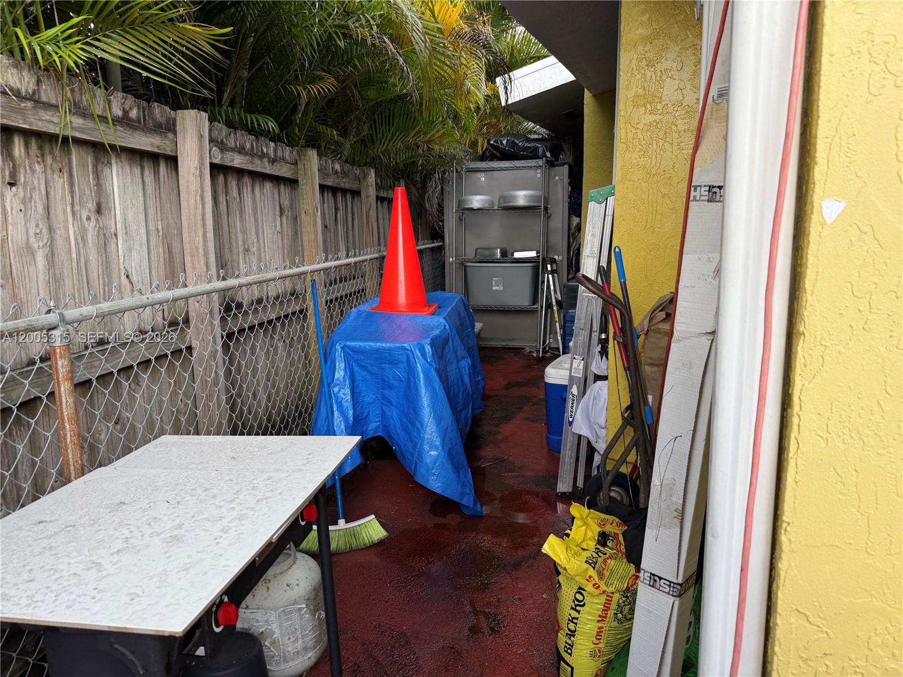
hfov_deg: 71.6
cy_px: 338
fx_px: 626
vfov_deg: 56.8
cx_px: 452
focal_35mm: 24
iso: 64
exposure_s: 1/177
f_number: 1.78
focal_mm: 6.76
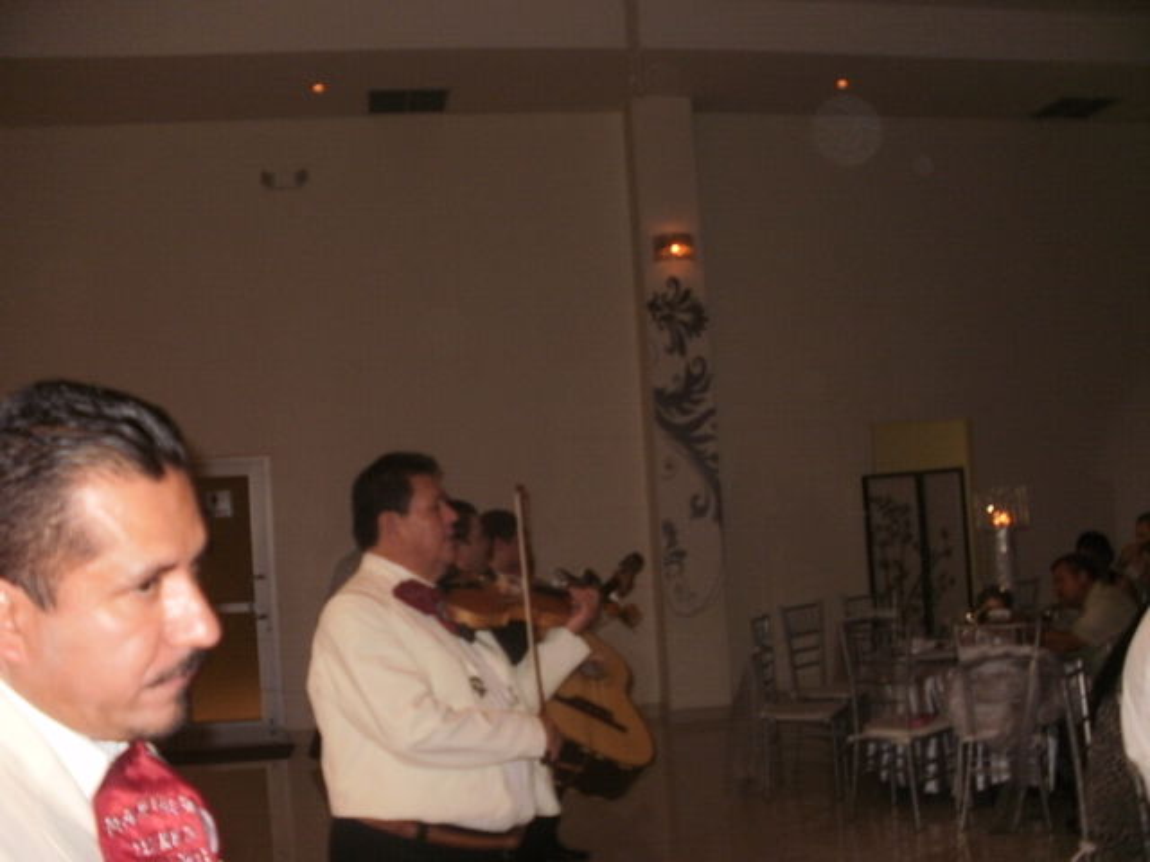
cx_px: 575
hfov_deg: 51.4
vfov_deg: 39.7
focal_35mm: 36
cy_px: 431
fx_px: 1196
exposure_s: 1/30
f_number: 3.5
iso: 125
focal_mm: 6.3
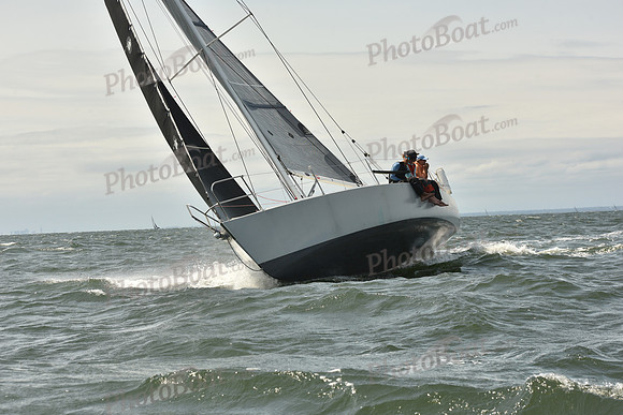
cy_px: 208
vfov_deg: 14.4
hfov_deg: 21.5
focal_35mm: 95
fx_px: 1644
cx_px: 312
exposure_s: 1/800
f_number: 9
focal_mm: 95
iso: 250
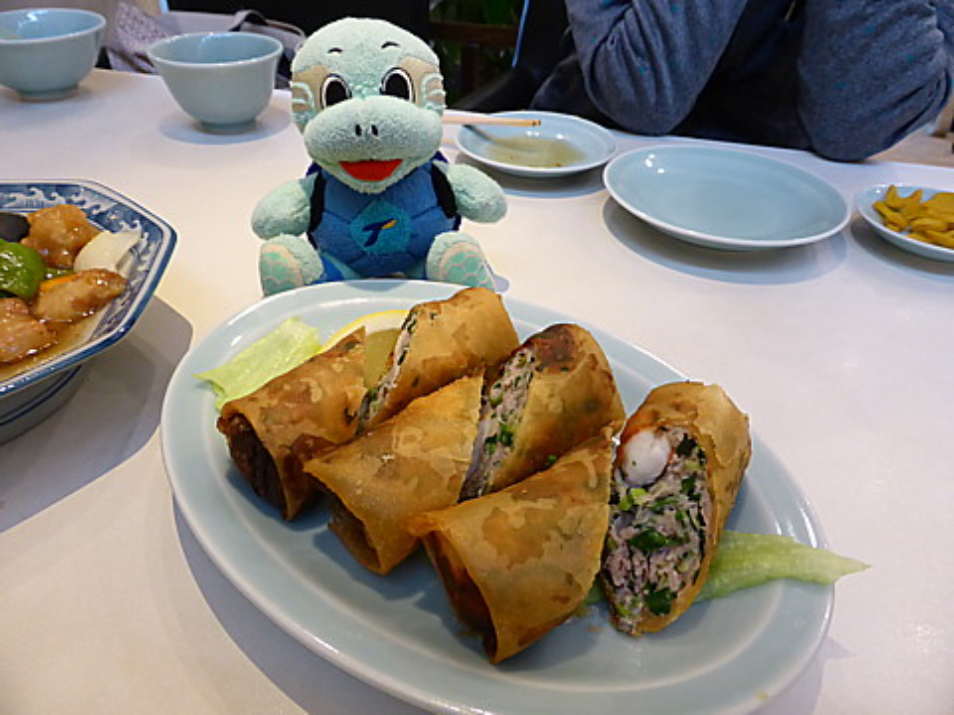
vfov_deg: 56.8
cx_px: 477
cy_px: 358
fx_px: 661
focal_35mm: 24
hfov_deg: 71.6
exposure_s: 1/40
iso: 400
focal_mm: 4.3
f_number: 3.3
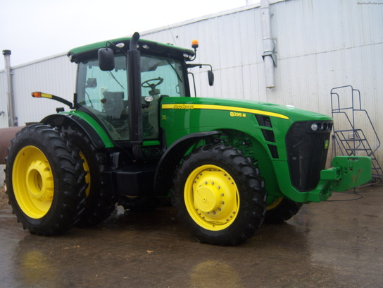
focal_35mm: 36
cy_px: 144
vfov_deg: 39.7
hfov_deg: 51.4
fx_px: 398
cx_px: 192
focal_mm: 7.5
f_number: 2.8
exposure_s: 1/250
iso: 80
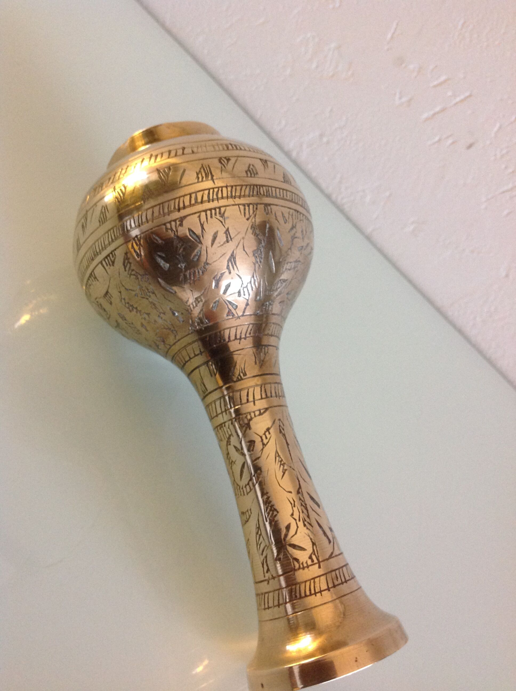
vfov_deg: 52.7
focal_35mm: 35
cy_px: 346
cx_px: 258
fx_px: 697
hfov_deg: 40.6
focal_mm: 4.28
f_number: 2.4
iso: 200
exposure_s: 1/15
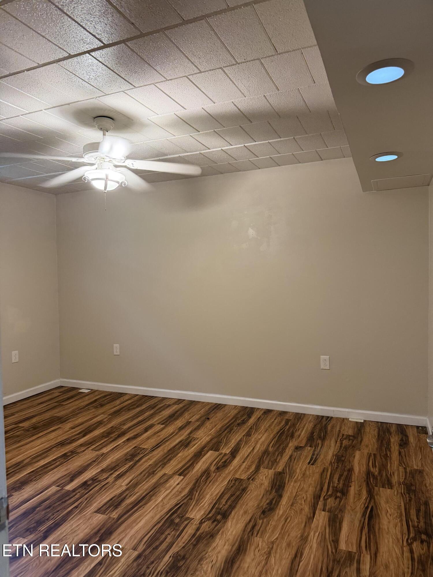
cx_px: 216
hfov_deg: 56.8
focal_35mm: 24
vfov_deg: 71.6
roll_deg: +0.7
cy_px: 288
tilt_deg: -2.4
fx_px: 400
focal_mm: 6.76
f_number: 1.78
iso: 320
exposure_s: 1/60
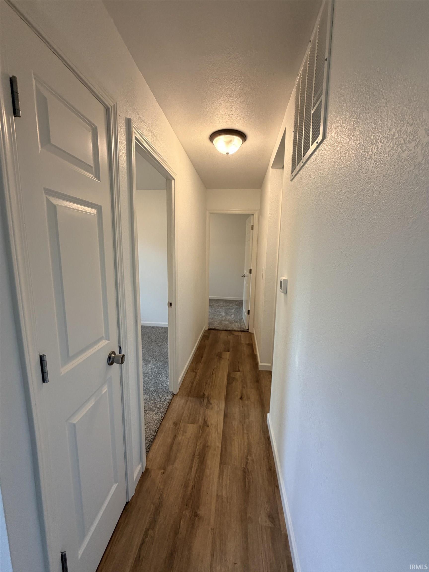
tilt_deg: -9.3
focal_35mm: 14
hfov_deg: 85.7
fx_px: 231
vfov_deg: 102.1
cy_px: 286
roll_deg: -1.7
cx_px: 214
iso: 320
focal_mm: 2.22
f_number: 2.2
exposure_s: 1/120
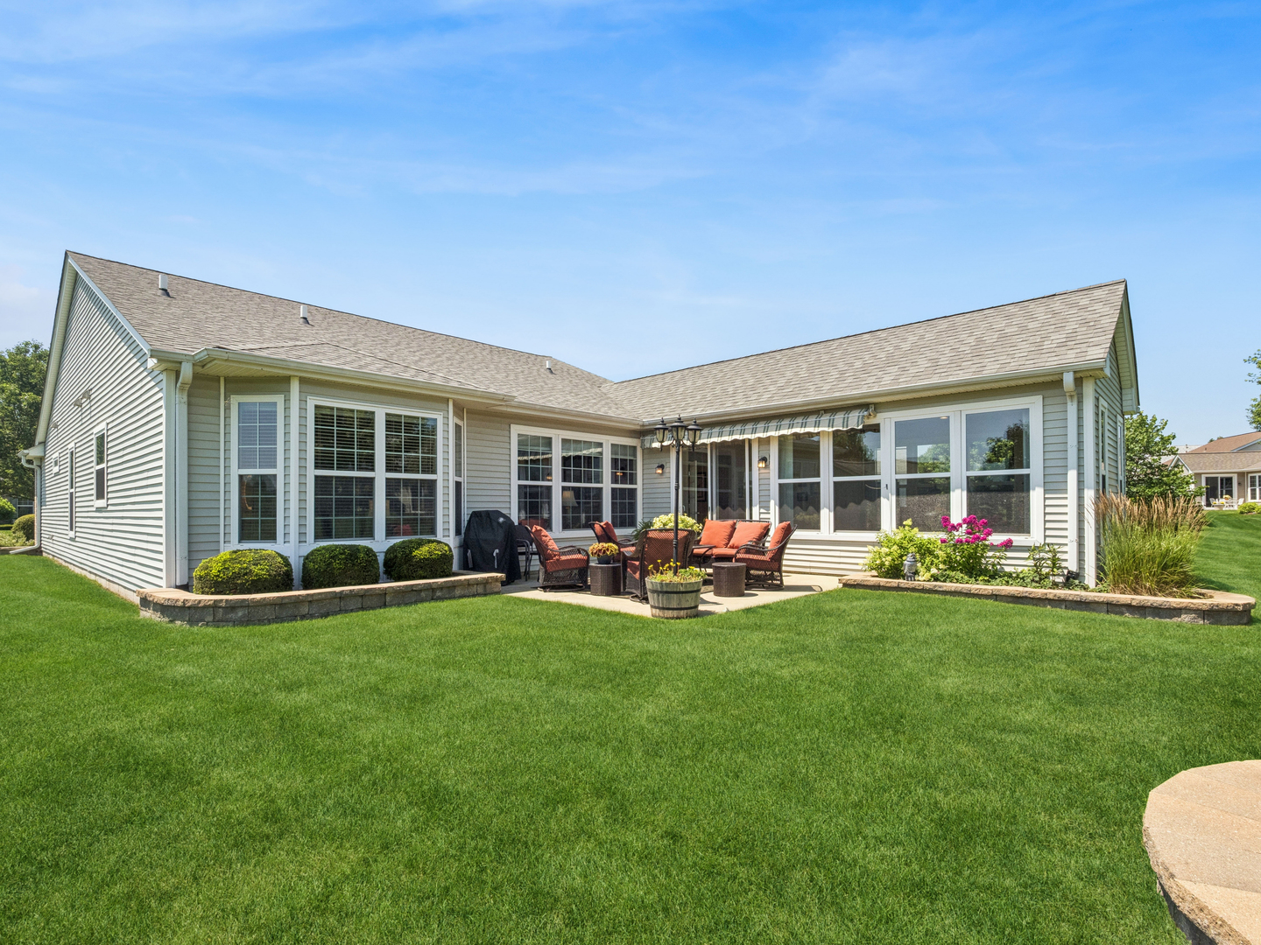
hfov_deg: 94.5
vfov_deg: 78.1
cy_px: 472
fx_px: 583
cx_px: 630
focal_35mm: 16
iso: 400
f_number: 8
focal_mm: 8
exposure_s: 1/640
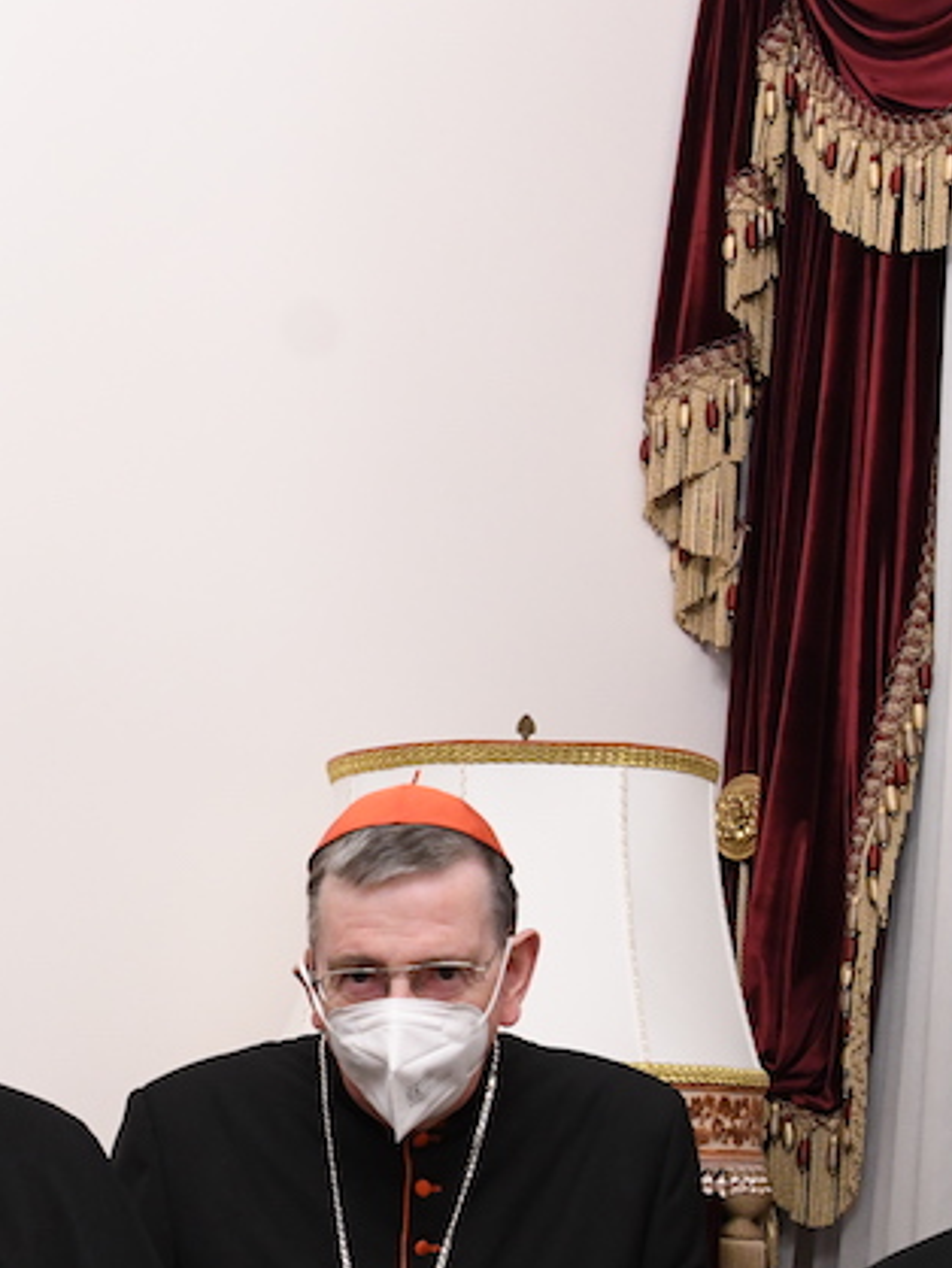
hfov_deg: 18.0
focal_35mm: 80
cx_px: 3
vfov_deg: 23.6
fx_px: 2931
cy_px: 1192
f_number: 4.5
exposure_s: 1/80
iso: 3200
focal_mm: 29
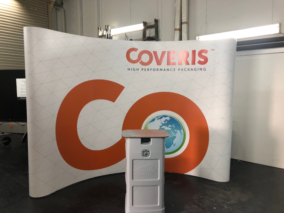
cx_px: 142
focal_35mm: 28
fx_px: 230
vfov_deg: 49.7
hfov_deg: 63.4
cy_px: 106
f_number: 1.8
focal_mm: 4
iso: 40
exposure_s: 1/20
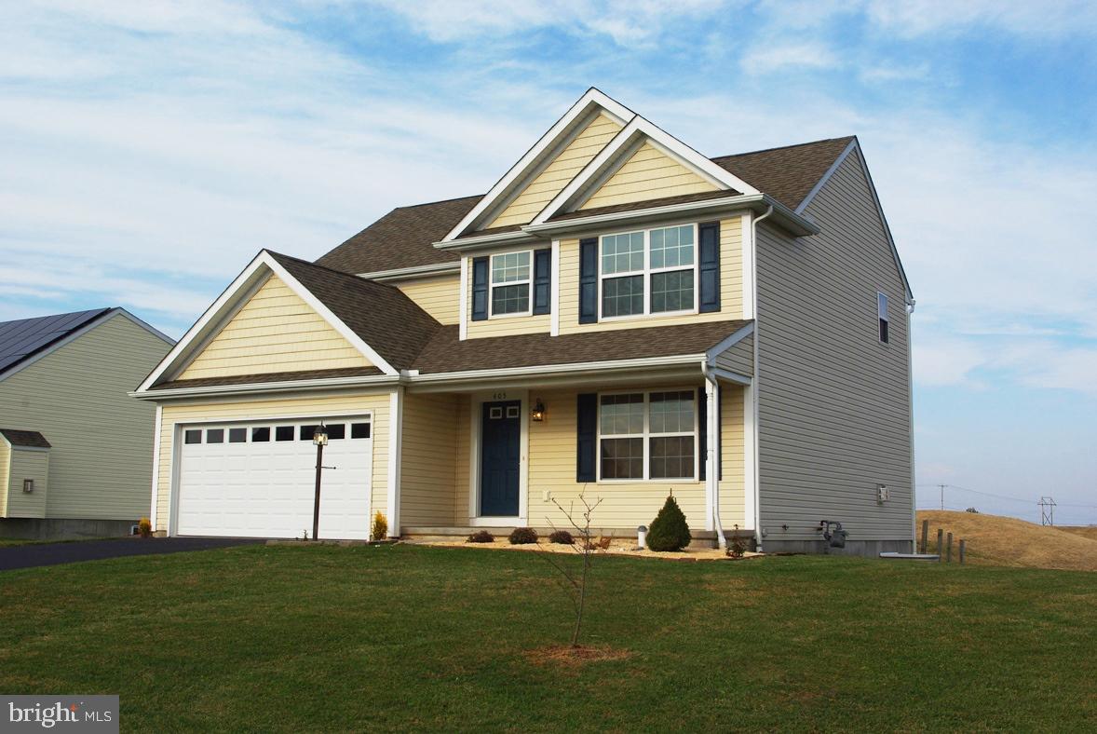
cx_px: 548
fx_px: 1190
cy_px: 367
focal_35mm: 39
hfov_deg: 49.5
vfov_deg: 34.3
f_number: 8
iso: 100
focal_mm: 26.25
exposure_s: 1/180
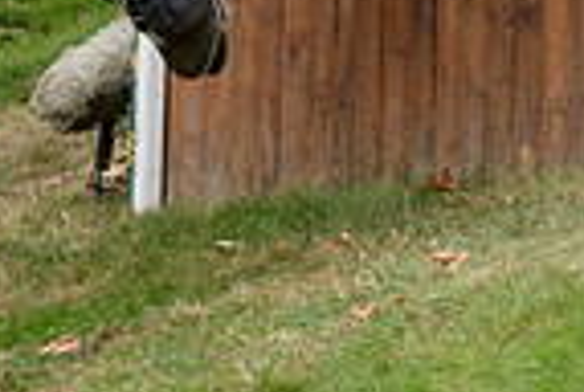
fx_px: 10518
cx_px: 212
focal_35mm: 647
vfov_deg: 2.1
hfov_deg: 3.2
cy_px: -710
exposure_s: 1/800
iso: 1250
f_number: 6.3
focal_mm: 160
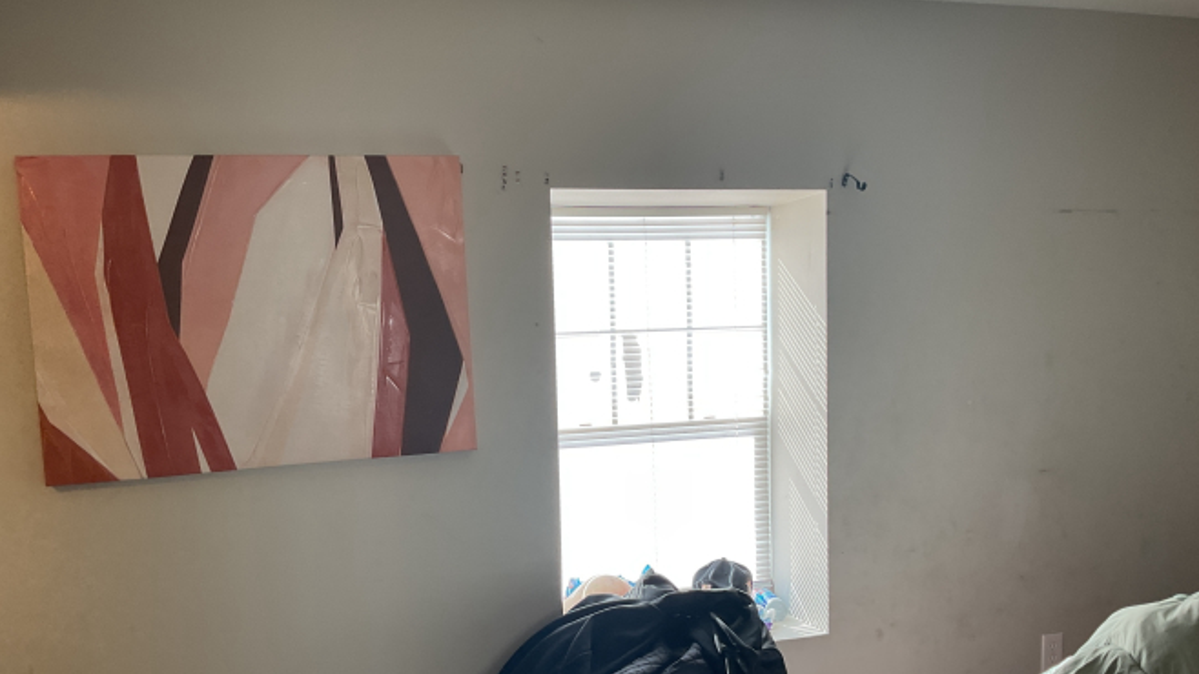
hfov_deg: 61.0
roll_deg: +0.5
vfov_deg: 36.6
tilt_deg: -4.3
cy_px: 379
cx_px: 597
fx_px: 1017
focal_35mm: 32
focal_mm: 3
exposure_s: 1/120
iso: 25
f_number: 1.8
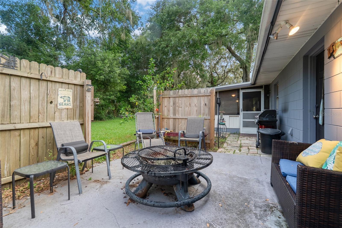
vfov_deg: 73.8
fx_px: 152
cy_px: 114
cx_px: 171
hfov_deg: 96.7
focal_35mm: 16
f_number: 8
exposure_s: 1/15
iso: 400
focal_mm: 16
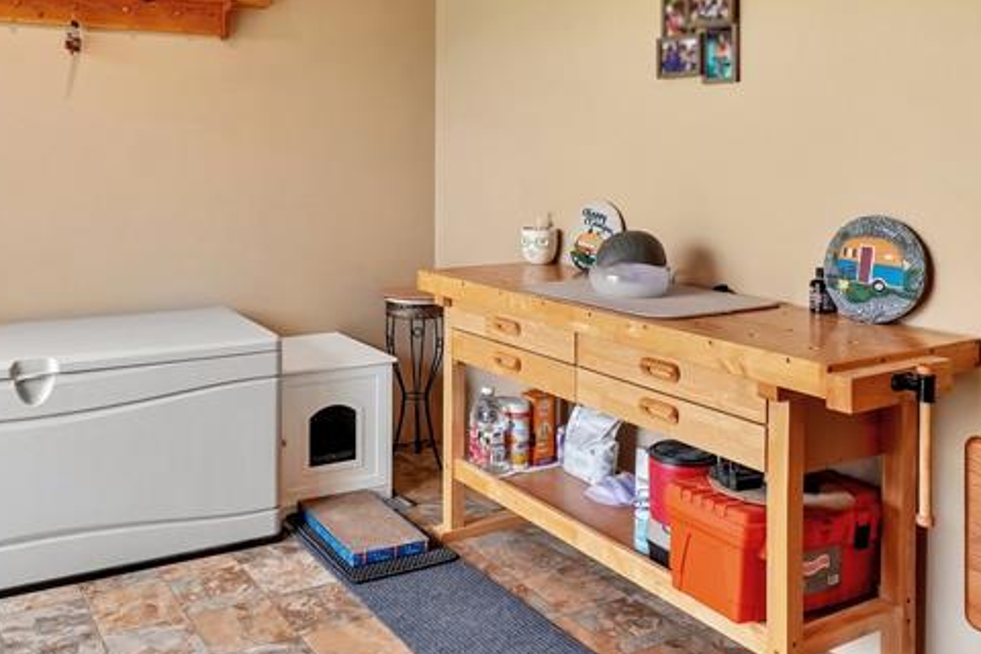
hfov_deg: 58.0
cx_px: 368
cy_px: 172
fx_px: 872
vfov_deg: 40.1
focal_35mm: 32
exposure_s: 1/30
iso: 400
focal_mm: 10
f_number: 8
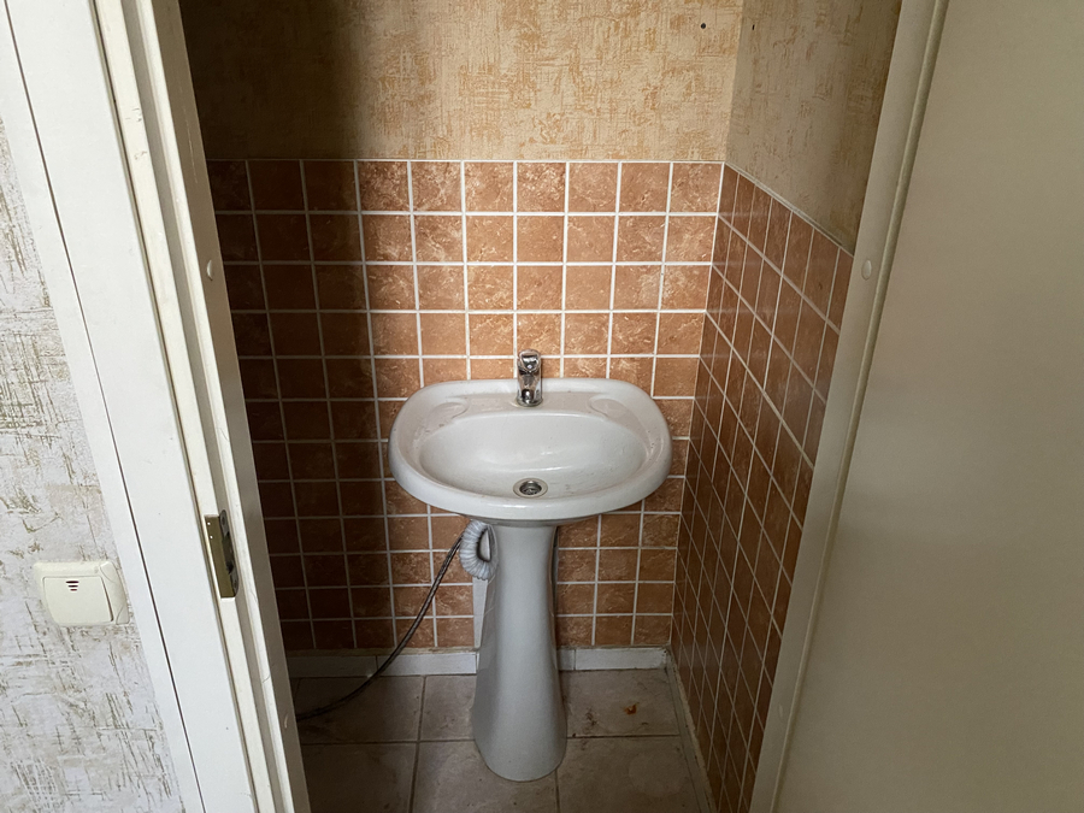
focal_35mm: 26
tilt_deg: -26.0
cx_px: 542
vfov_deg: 53.1
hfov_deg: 67.3
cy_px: 406
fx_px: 814
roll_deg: +0.8
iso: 500
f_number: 1.8
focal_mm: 4.25
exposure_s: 1/44
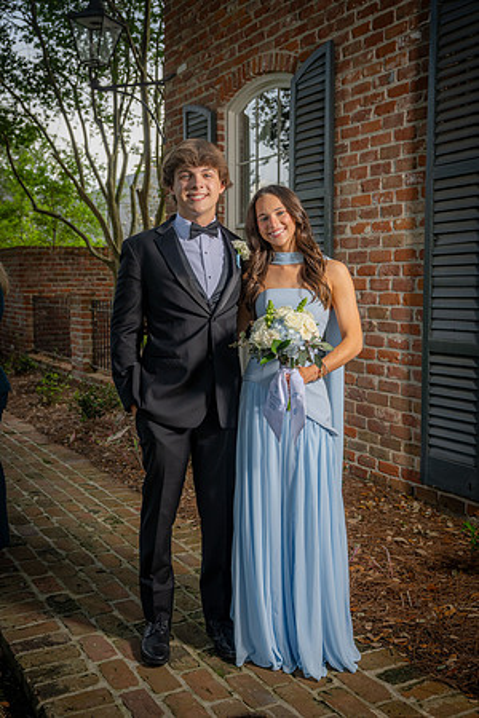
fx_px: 778
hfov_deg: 34.2
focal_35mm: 39
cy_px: 359
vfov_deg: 49.6
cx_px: 240
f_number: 5
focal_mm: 39
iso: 100
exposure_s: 1/160
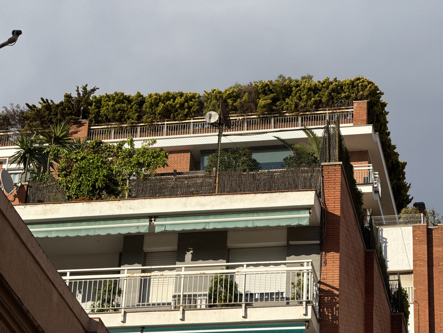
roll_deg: -3.8
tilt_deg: +30.3
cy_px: 166
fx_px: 1536
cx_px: 222
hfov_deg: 16.4
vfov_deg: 12.3
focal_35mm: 120
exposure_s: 1/1689
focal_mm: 15.66
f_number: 2.8
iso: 50
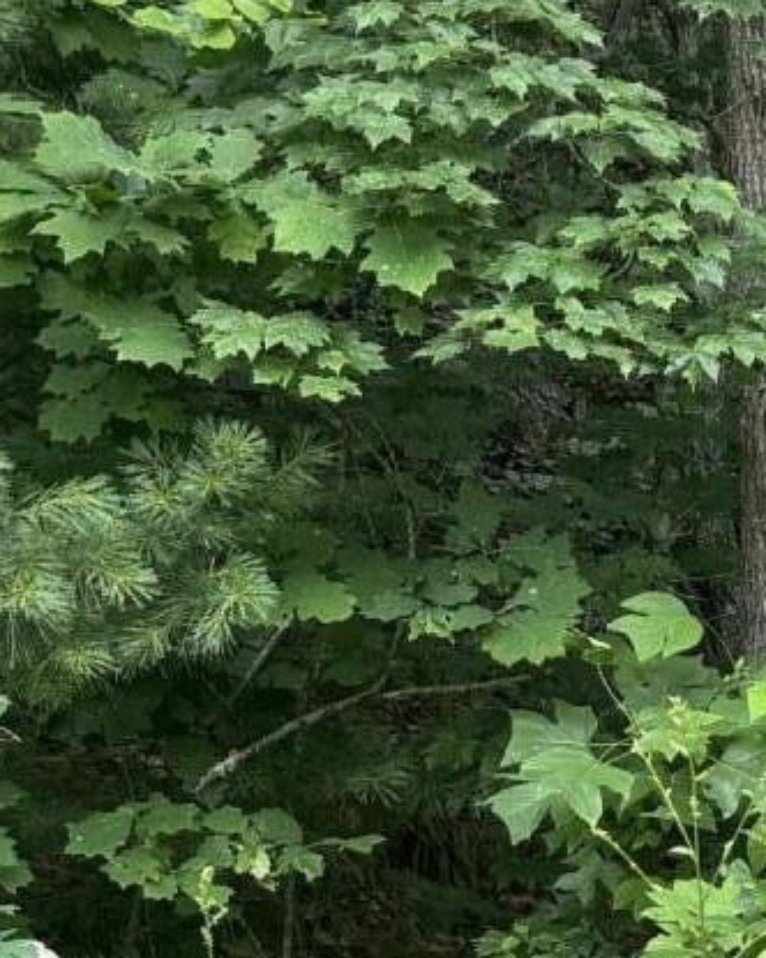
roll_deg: +0.3
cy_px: 919
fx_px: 3202
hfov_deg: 11.7
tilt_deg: -2.5
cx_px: 1705
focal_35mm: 113
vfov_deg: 16.7
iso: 64
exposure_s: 1/185
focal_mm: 6.76
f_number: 1.78
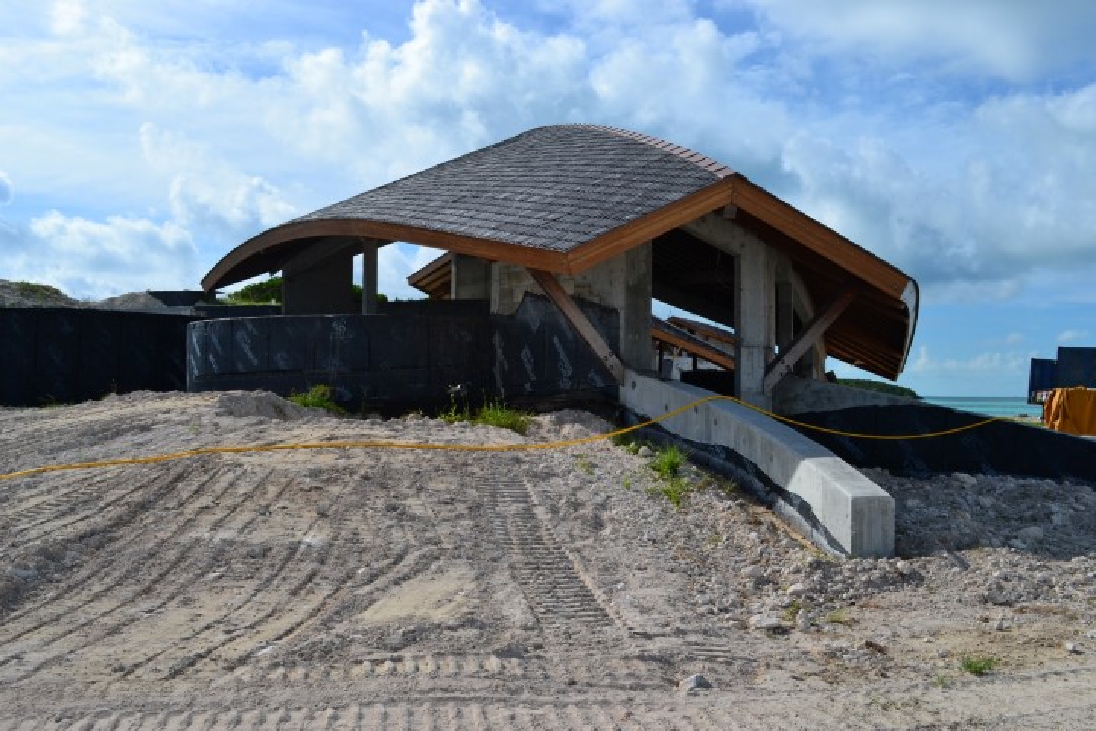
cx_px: 548
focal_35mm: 36
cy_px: 366
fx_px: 1096
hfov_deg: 53.1
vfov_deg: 36.9
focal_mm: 24
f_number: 11
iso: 320
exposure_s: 1/500
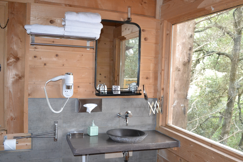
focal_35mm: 33
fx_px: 223
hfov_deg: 57.1
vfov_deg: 39.9
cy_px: 88
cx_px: 133
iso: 2500
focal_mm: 18
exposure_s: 1/60
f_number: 3.5
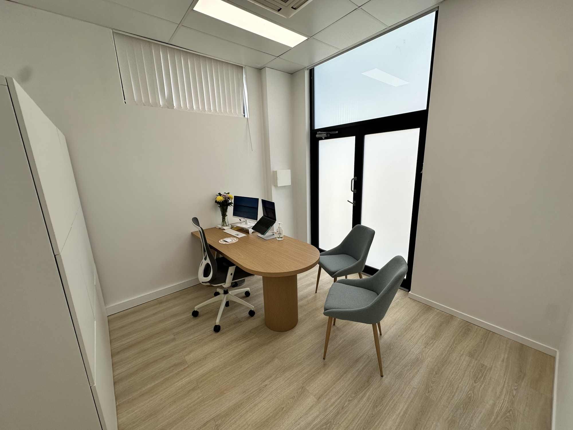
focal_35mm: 14
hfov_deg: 102.1
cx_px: 286
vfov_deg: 85.7
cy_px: 215
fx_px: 232
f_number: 2.2
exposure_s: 1/170
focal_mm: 2.22
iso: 40
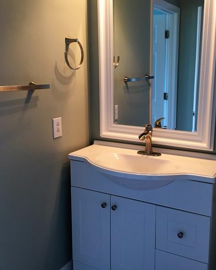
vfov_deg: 49.1
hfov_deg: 40.0
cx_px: 125
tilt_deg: -11.2
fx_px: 296
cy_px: 133
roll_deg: +0.5
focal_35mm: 37
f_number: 2.2
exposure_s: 1/15
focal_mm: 4.15
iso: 50
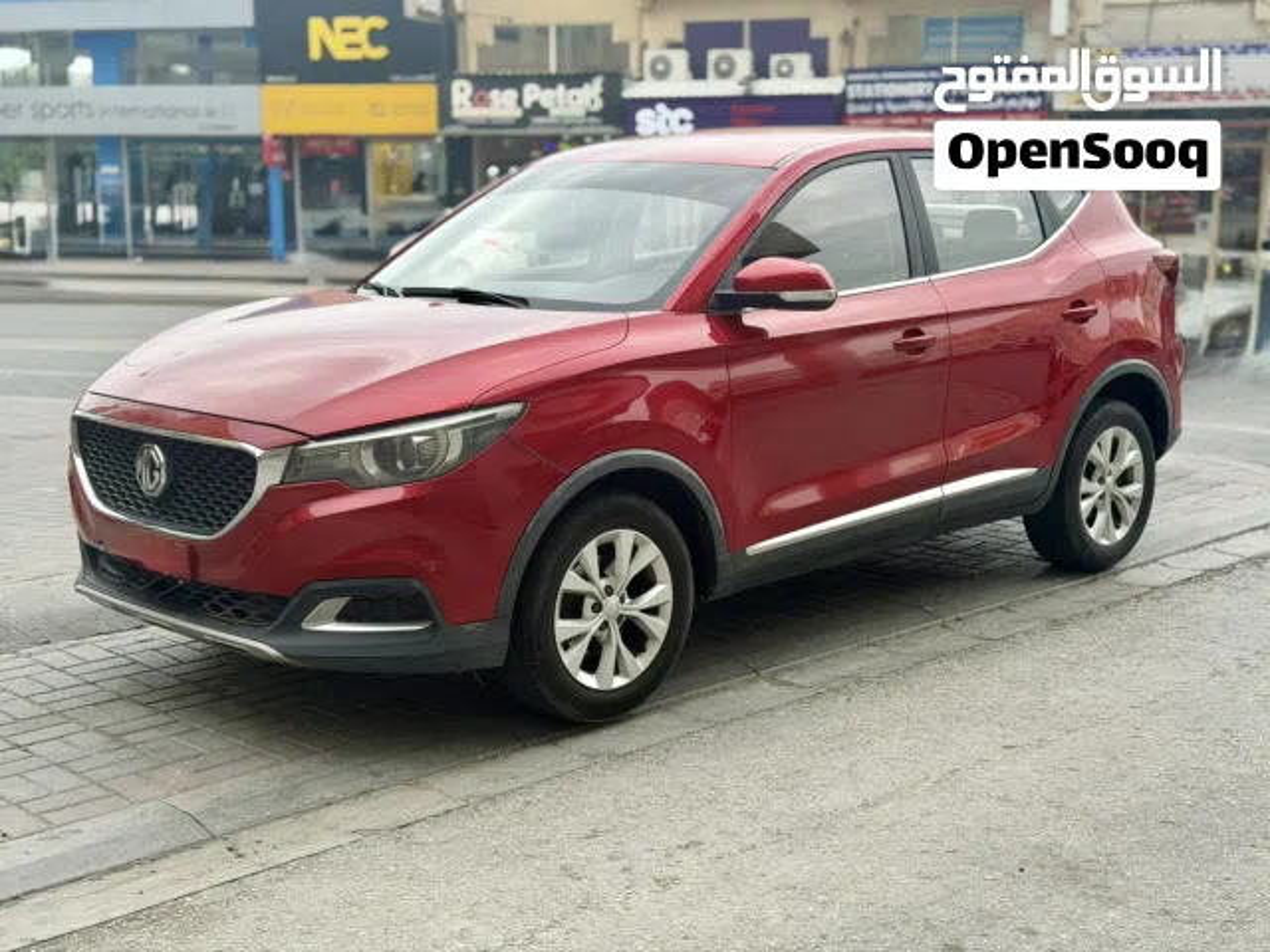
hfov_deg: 39.7
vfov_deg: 30.3
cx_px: 635
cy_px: 476
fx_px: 1761
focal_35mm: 48
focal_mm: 6.76
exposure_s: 1/1838
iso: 80
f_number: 1.78
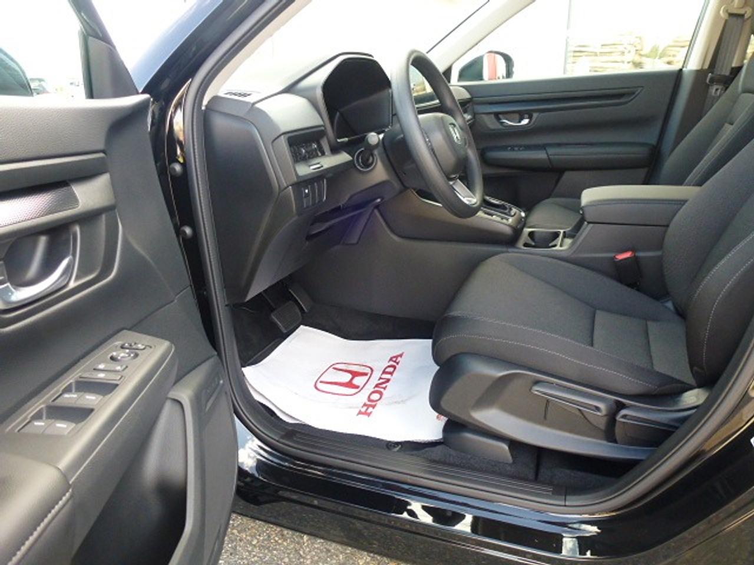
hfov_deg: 71.6
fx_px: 523
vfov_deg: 56.8
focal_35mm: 24
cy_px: 282
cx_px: 377
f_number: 3.3
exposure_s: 1/60
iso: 200
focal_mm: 4.3
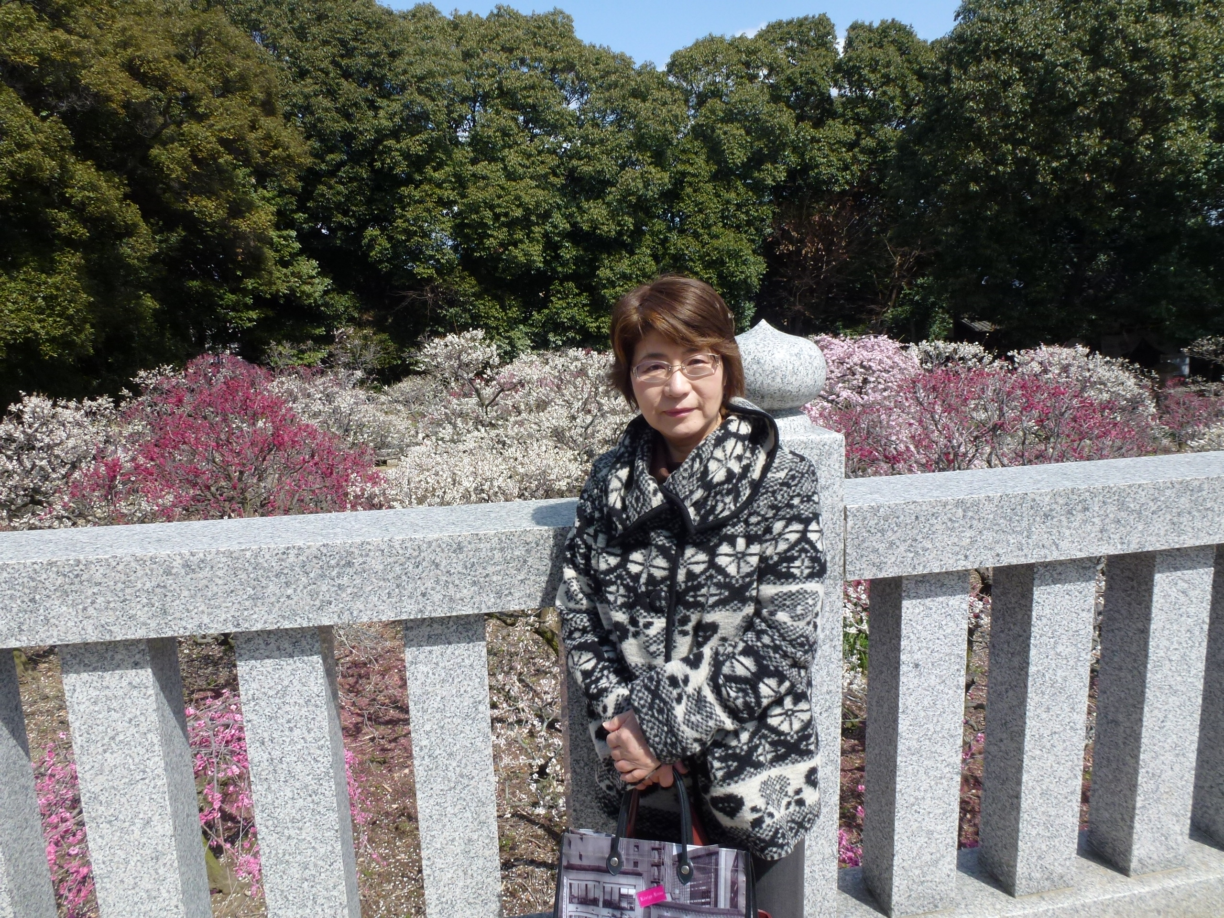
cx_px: 612
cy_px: 459
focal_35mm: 24
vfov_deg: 56.8
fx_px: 849
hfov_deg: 71.6
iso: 100
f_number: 4
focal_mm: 4.3
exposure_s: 1/800
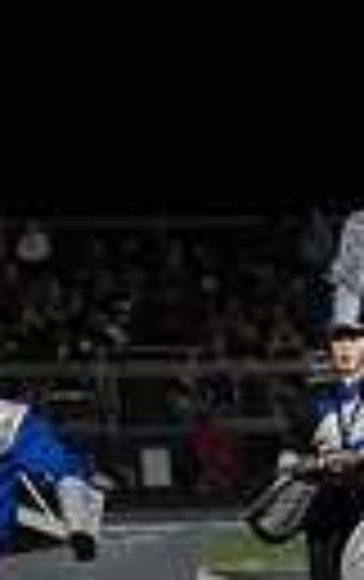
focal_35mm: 344
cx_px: 1254
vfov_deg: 6.1
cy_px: 600
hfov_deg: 3.7
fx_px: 5442
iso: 5000
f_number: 2.8
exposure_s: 1/1250
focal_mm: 75
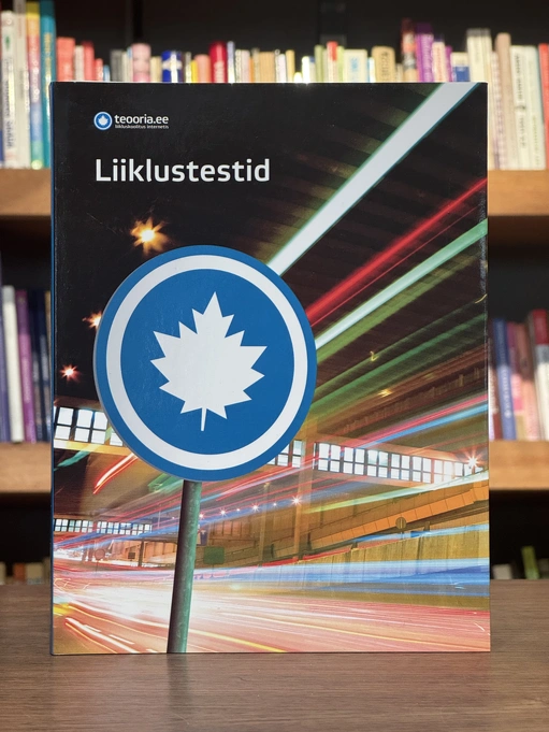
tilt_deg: +1.0
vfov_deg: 25.3
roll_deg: +0.3
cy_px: 366
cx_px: 274
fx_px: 1628
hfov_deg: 19.1
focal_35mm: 77
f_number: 2.8
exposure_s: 1/99
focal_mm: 9
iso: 200
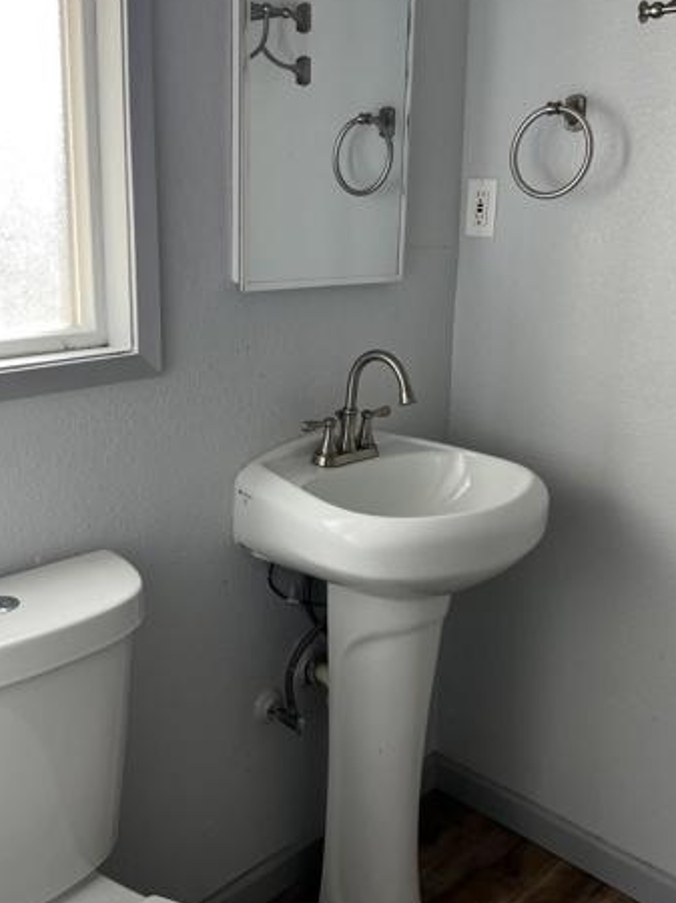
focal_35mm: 37
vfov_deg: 50.1
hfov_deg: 38.6
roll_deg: +1.1
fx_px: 964
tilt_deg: -13.5
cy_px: 419
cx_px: 315
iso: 40
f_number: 1.5
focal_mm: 5.7
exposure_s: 1/142
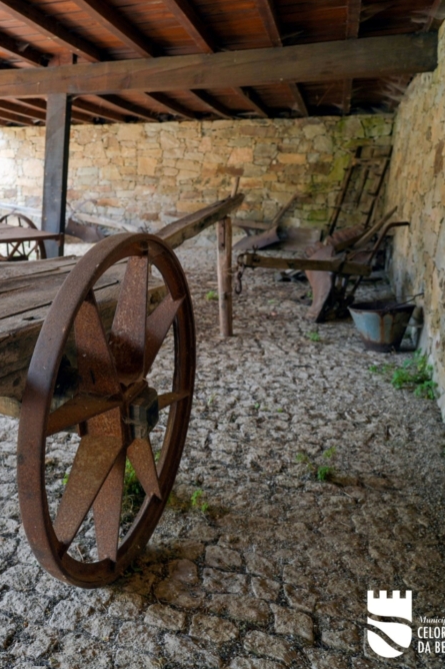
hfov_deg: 32.0
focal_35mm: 37
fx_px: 686
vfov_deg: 51.9
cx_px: -35
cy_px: 334
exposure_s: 1/60
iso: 200
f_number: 4
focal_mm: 24
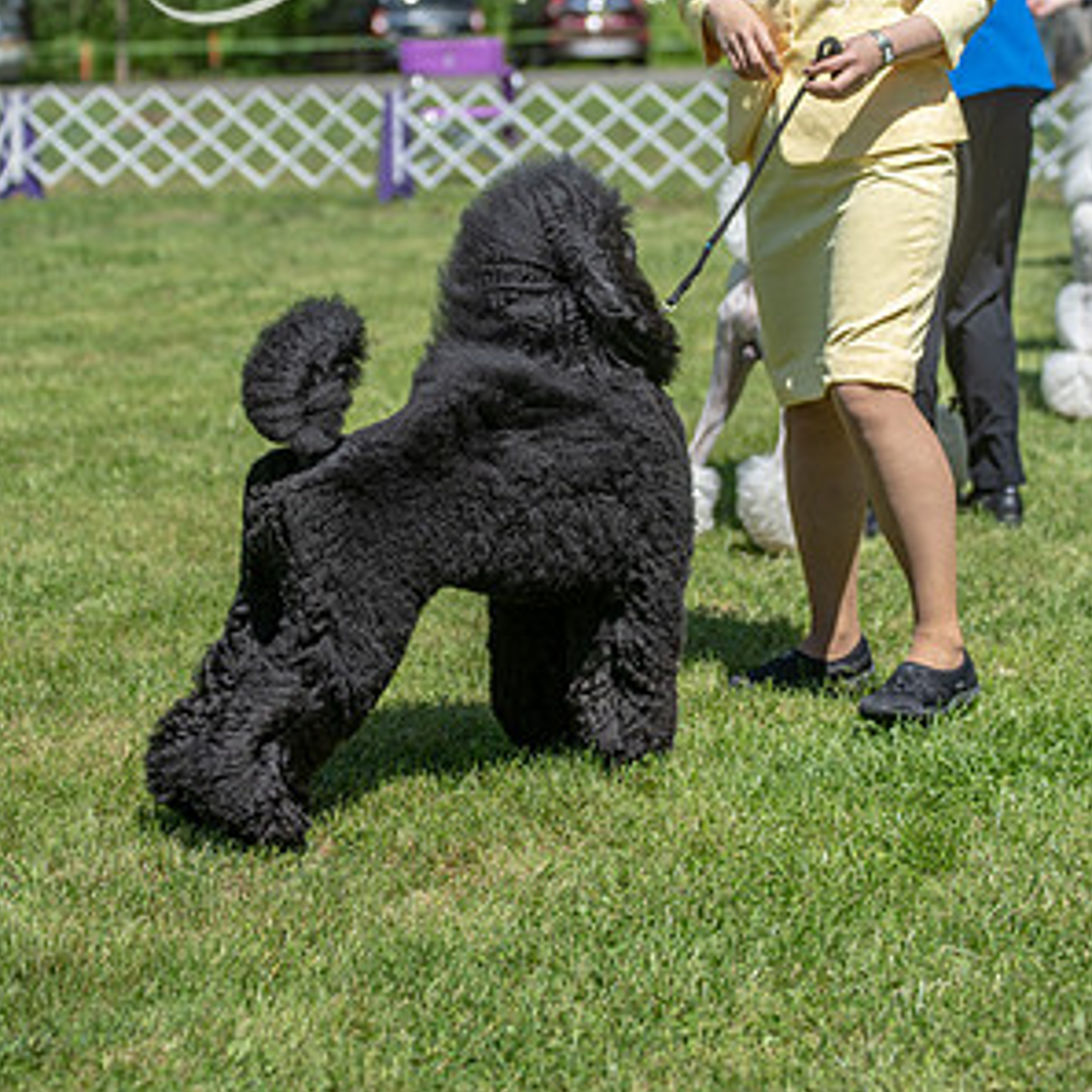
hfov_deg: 19.3
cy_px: 349
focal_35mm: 90
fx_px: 3212
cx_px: 548
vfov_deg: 19.2
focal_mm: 70
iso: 160
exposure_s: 1/1000
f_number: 4
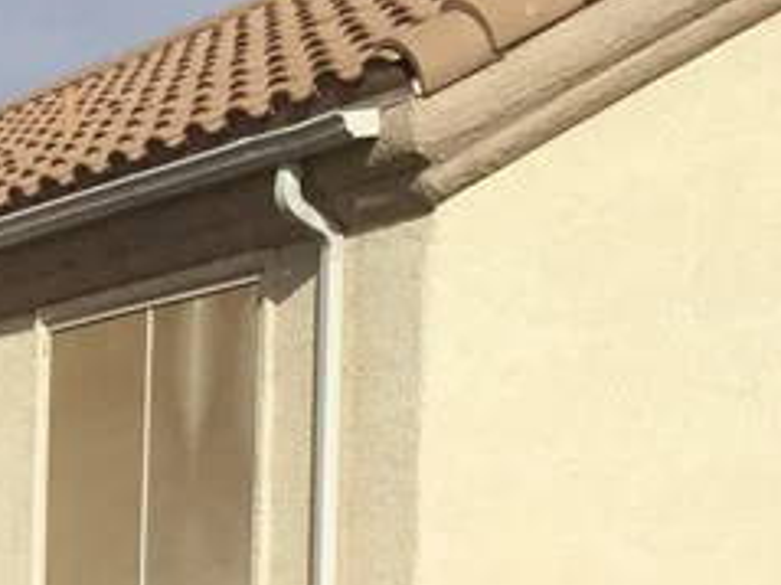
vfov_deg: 10.7
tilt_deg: -5.7
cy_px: 925
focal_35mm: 133
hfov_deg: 13.4
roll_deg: +0.4
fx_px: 2999
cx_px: -598
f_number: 2.4
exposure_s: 1/2809
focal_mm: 3.3
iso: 25
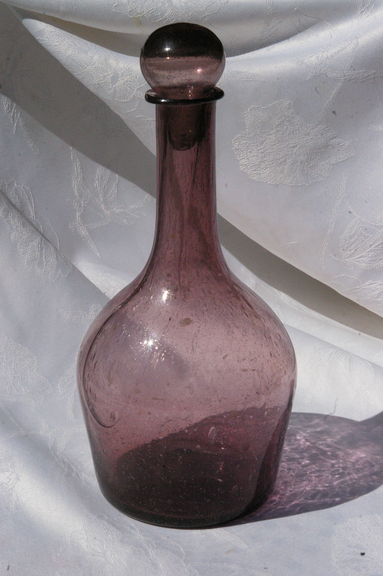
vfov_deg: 49.6
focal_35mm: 39
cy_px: 288
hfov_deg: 34.1
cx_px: 192
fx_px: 623
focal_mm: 26
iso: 1600
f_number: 13
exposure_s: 1/3000
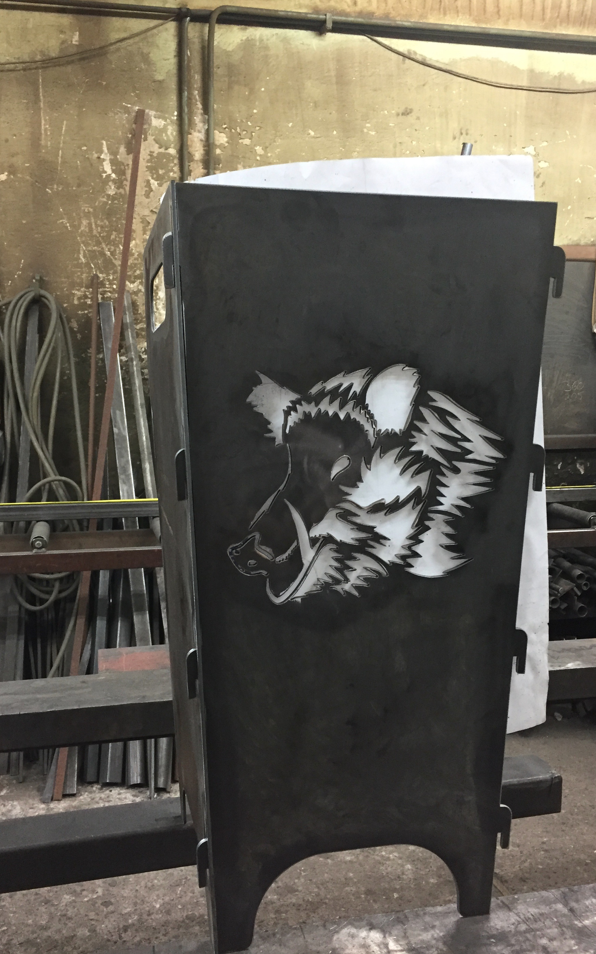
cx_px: 270
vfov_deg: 61.2
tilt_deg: -6.3
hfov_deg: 40.6
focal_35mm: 31
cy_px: 474
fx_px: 806
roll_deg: -0.3
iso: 200
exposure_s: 1/33
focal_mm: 4.15
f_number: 2.2
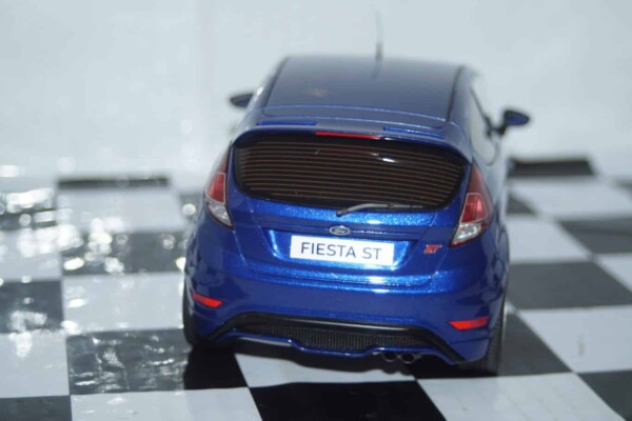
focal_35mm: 75
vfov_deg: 18.2
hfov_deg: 27.0
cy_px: 210
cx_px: 316
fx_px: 1317
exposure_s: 1/80
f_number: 4.5
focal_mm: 50
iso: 250
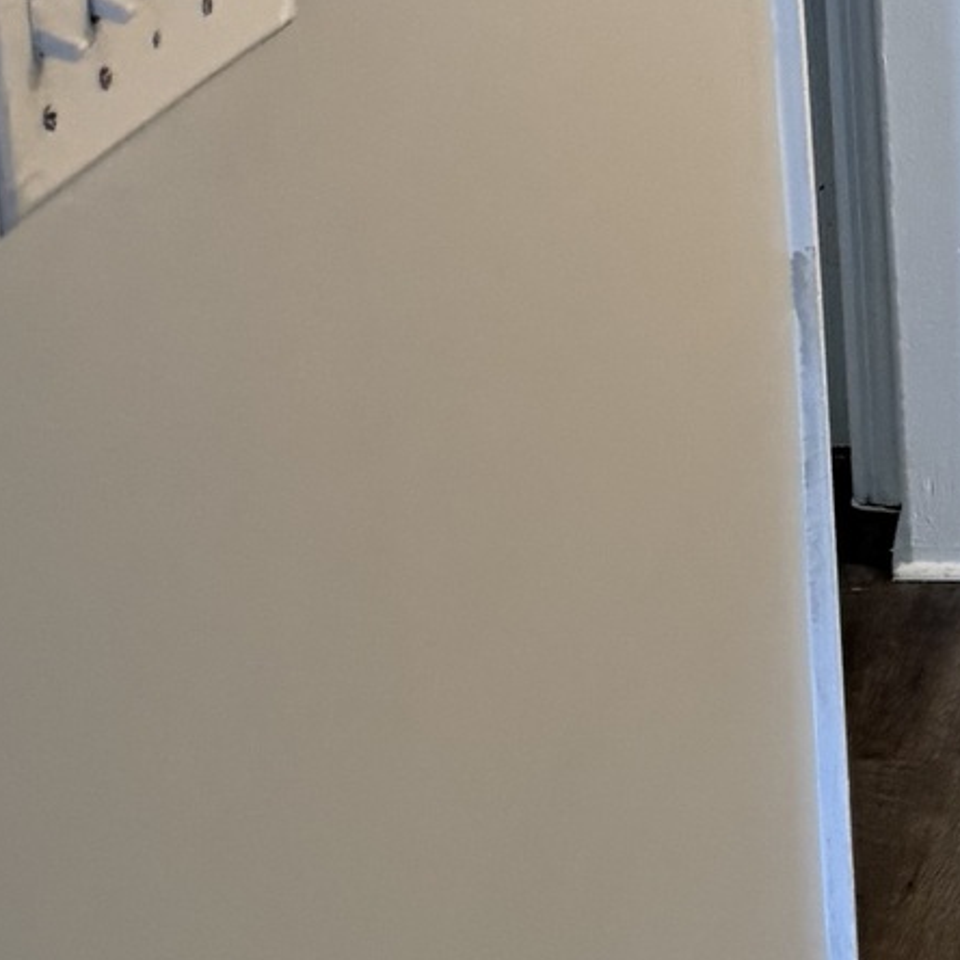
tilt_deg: -15.2
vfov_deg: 15.6
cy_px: 78
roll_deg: +1.6
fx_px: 3451
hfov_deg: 15.2
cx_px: 1198
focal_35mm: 110
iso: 400
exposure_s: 1/60
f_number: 1.78
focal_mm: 6.76
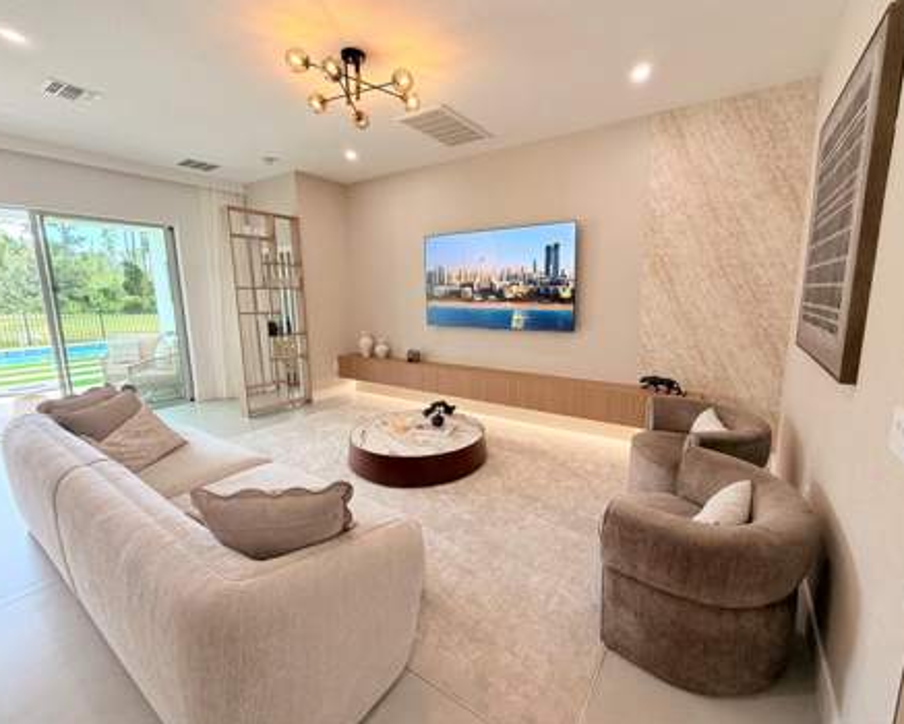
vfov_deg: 84.1
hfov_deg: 96.7
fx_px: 402
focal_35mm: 15
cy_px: 356
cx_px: 472
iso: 200
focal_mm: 2.22
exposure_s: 1/120
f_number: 2.2
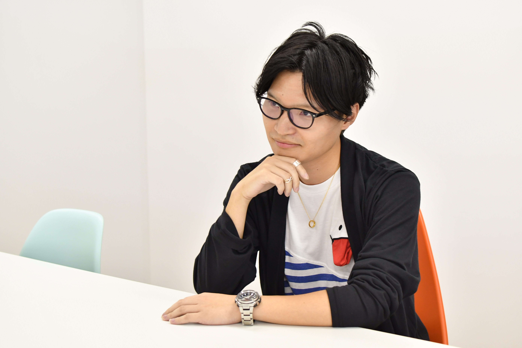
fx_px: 761
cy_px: 174
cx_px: 261
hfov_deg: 37.9
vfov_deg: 25.8
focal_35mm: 52
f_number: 2.8
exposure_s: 1/160
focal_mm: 35
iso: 1250
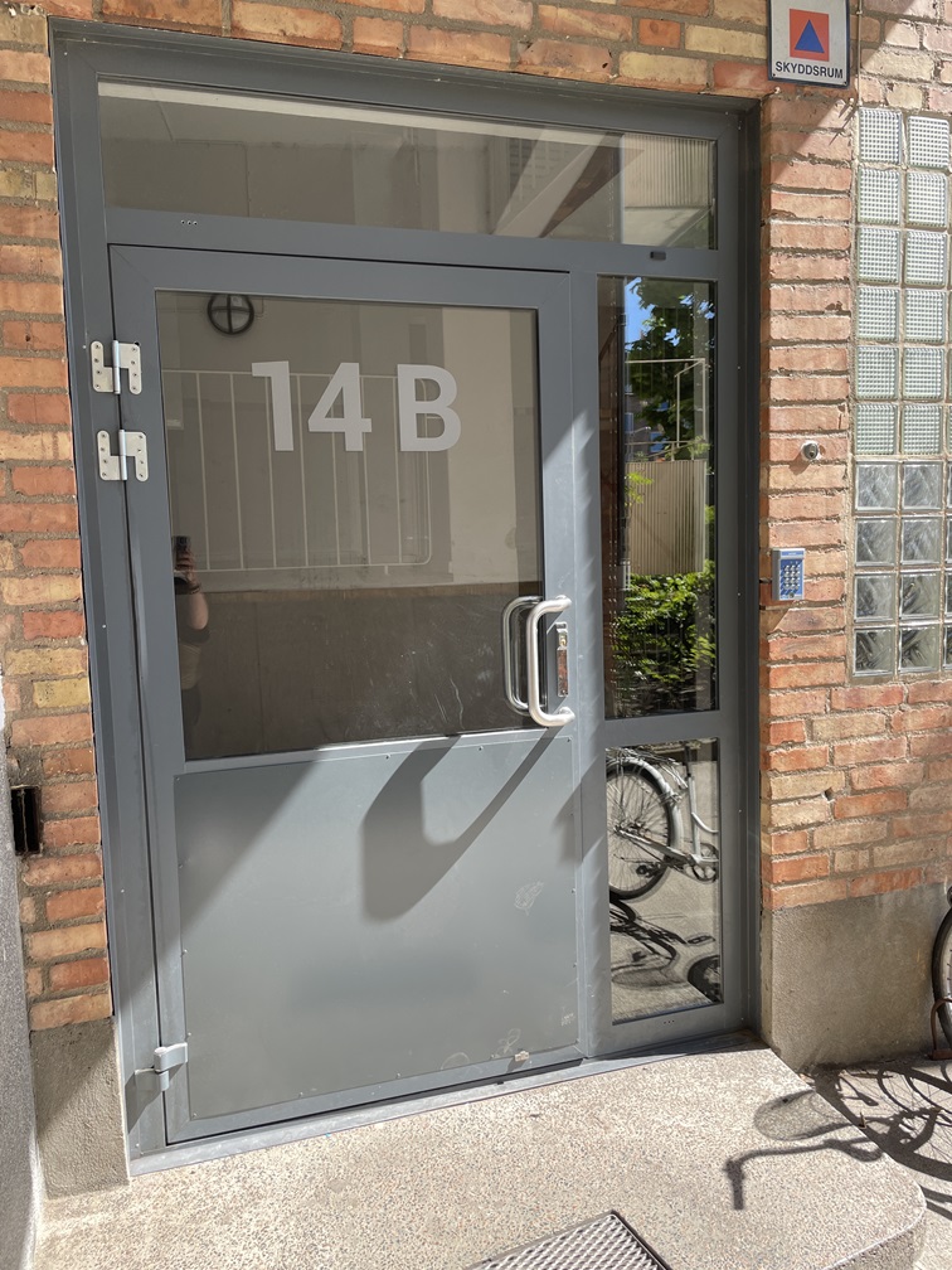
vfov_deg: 67.3
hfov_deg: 53.1
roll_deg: +2.2
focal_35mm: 26
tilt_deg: -4.5
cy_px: 635
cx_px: 476
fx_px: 953
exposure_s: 1/424
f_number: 1.6
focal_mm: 4.2
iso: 32
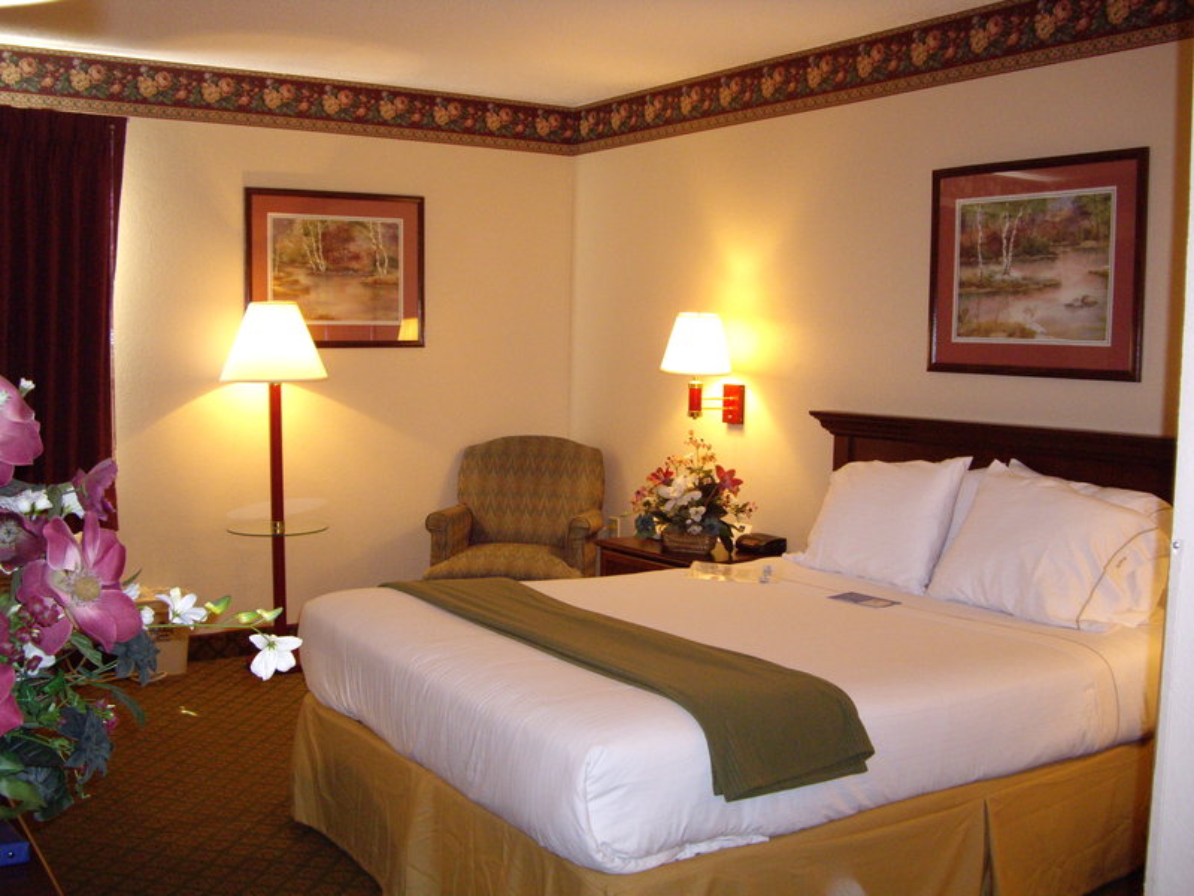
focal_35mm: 38
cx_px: 597
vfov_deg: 37.7
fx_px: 1311
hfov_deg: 49.0
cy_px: 448
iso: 400
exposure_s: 1/40
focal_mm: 7.9
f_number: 2.8
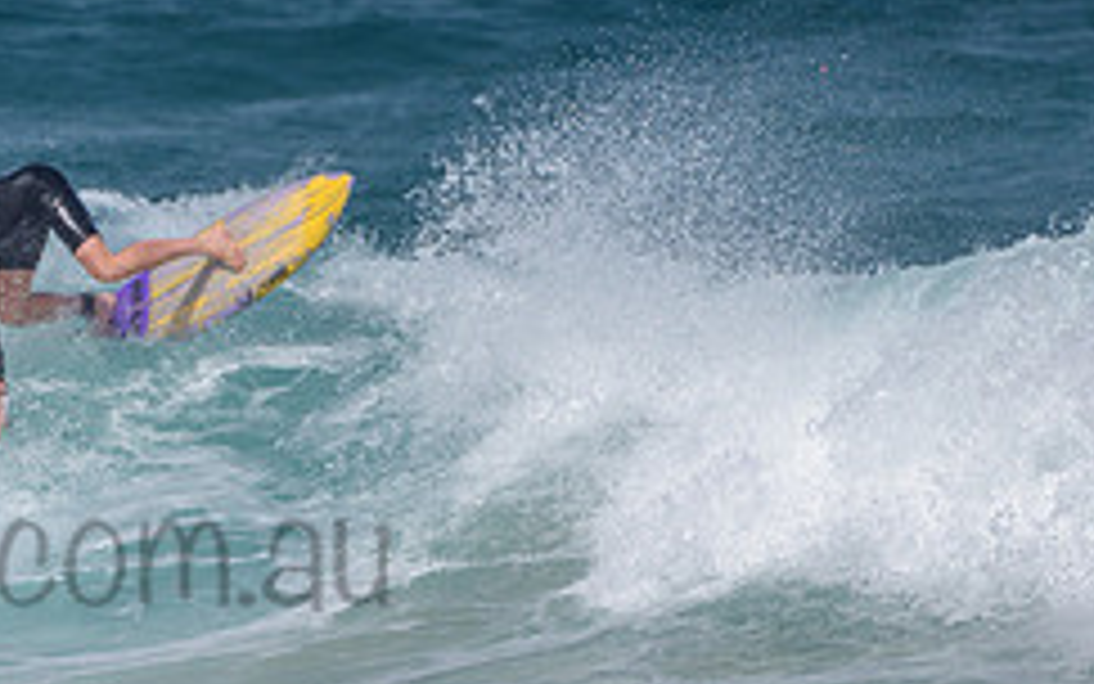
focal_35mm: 1490
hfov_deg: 1.4
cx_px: 204
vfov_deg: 0.9
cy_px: 390
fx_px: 44435
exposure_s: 1/2000
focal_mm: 500
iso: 72
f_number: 5.6
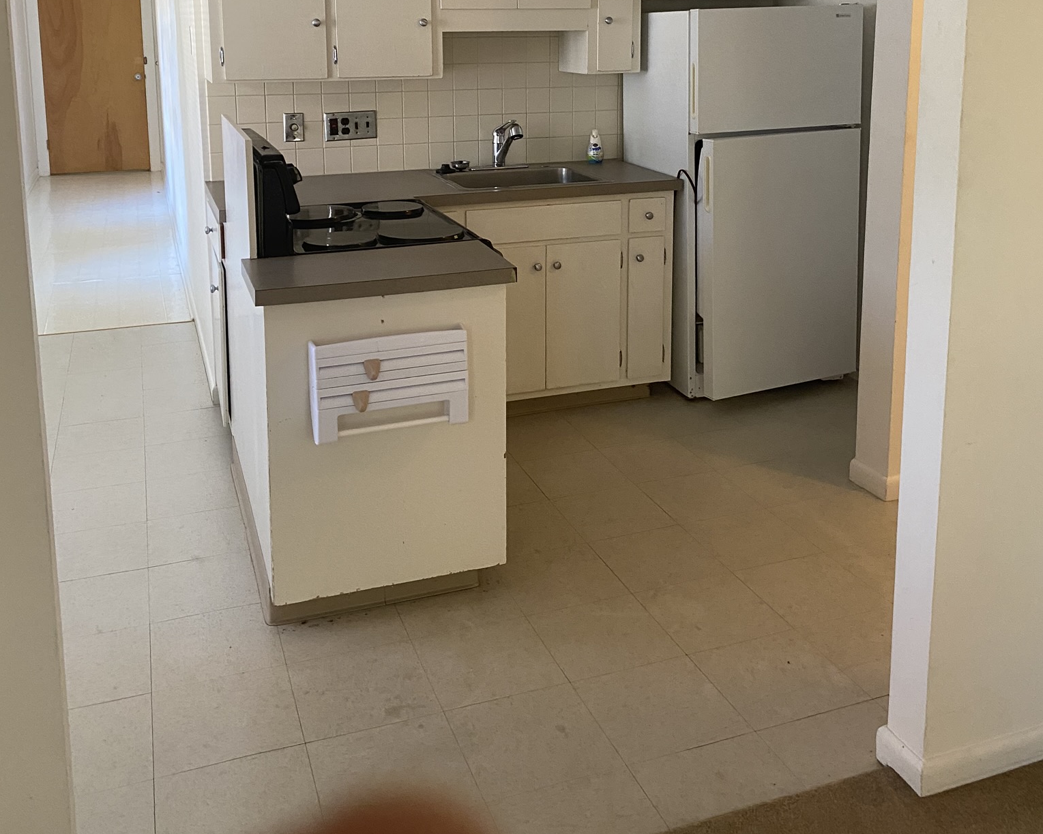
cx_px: 523
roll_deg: -2.4
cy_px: 189
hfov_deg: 52.8
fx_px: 1049
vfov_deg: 41.8
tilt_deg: -4.7
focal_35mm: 34
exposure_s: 1/60
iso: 200
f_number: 1.8
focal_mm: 4.25
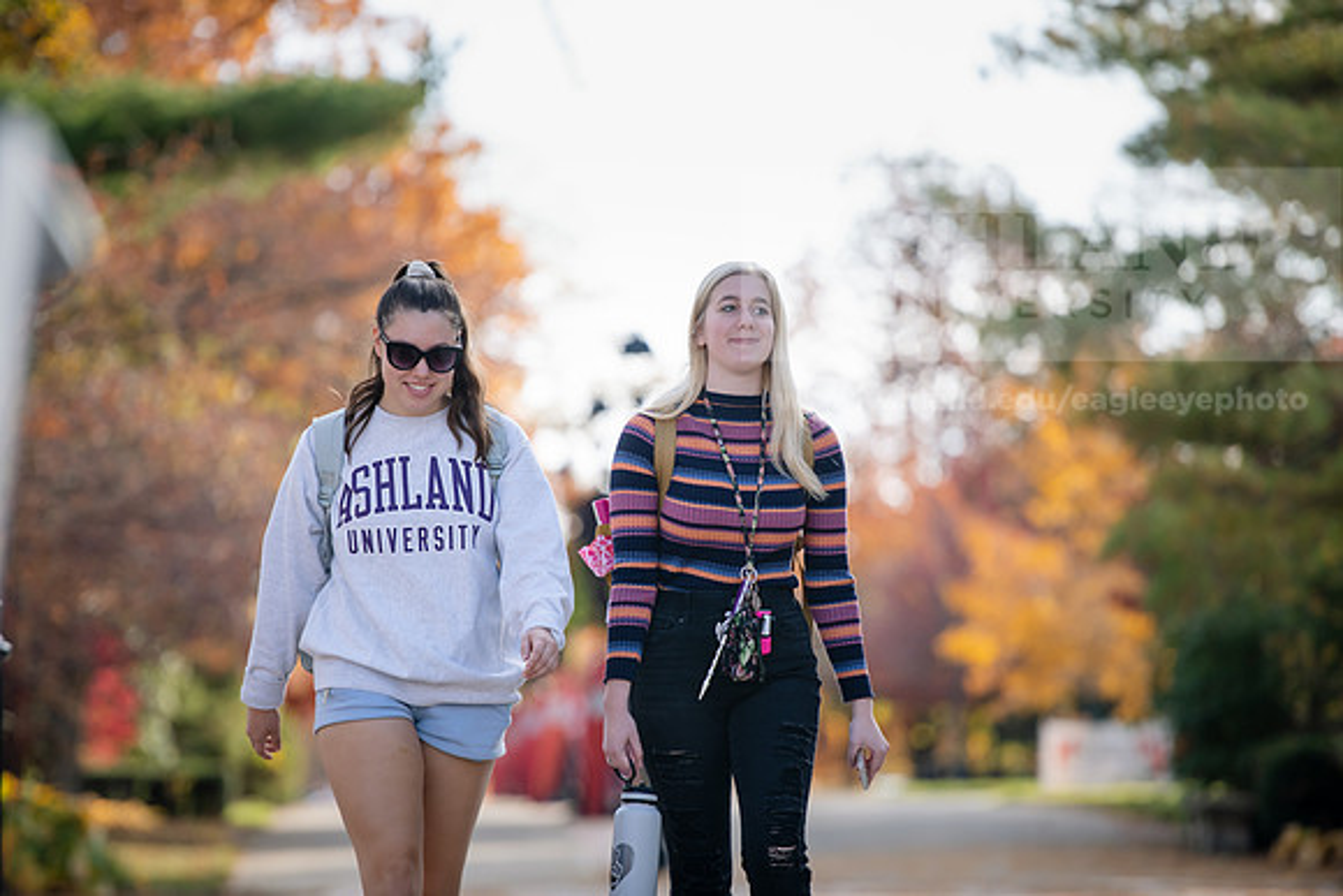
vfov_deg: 7.2
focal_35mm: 190
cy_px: 448
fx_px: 7089
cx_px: 672
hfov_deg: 10.8
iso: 200
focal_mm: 190
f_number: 3.2
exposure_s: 1/500
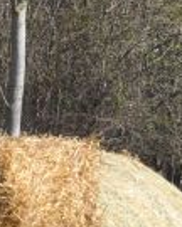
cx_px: -276
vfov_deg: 3.6
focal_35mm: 541
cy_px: 194
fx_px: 3641
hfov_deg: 2.8
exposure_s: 1/320
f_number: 9
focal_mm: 65
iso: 200
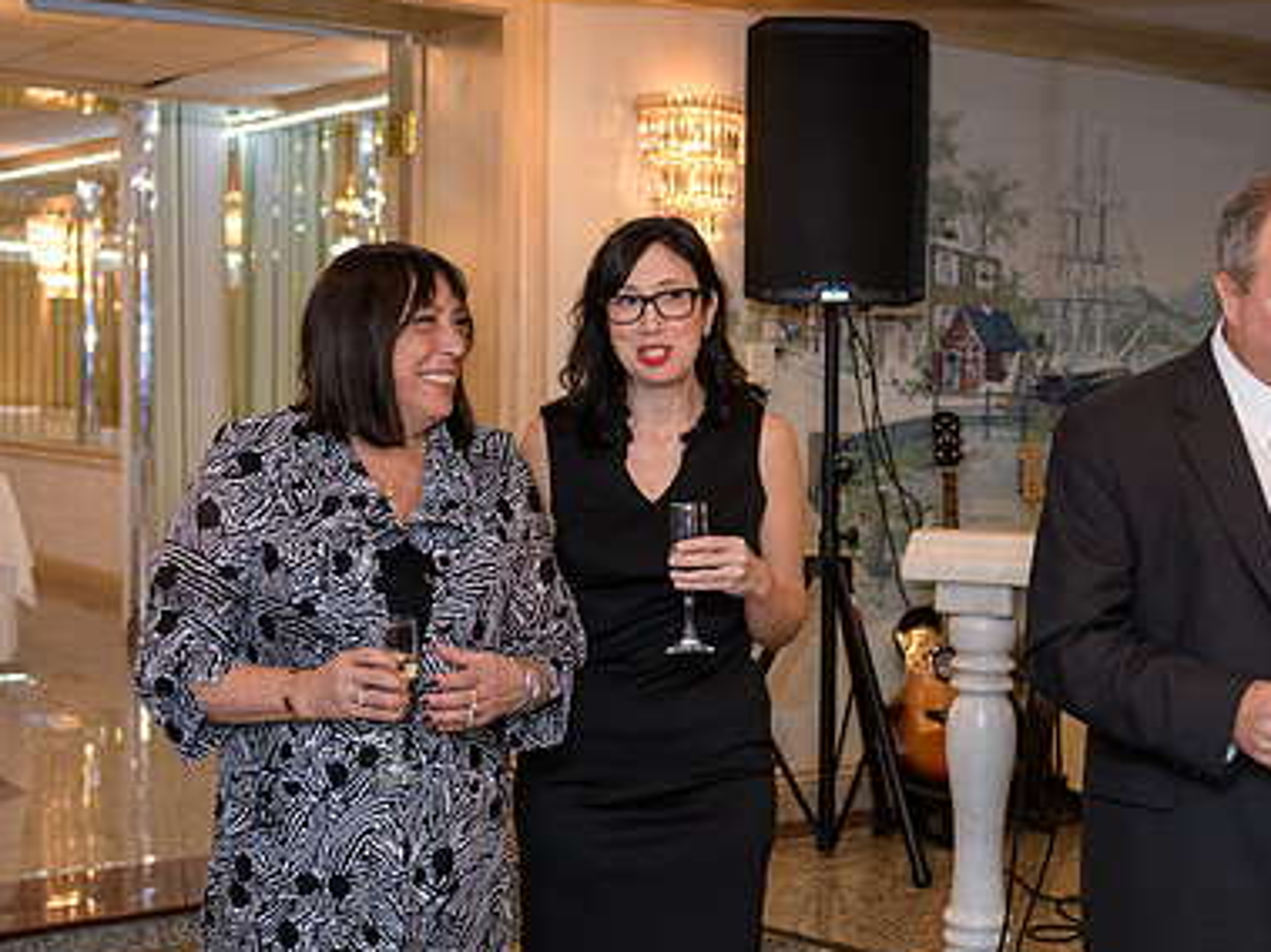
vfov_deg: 26.1
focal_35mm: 56
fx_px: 2056
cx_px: 859
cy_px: 491
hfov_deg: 34.0
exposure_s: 1/125
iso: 800
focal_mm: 38
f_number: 3.2
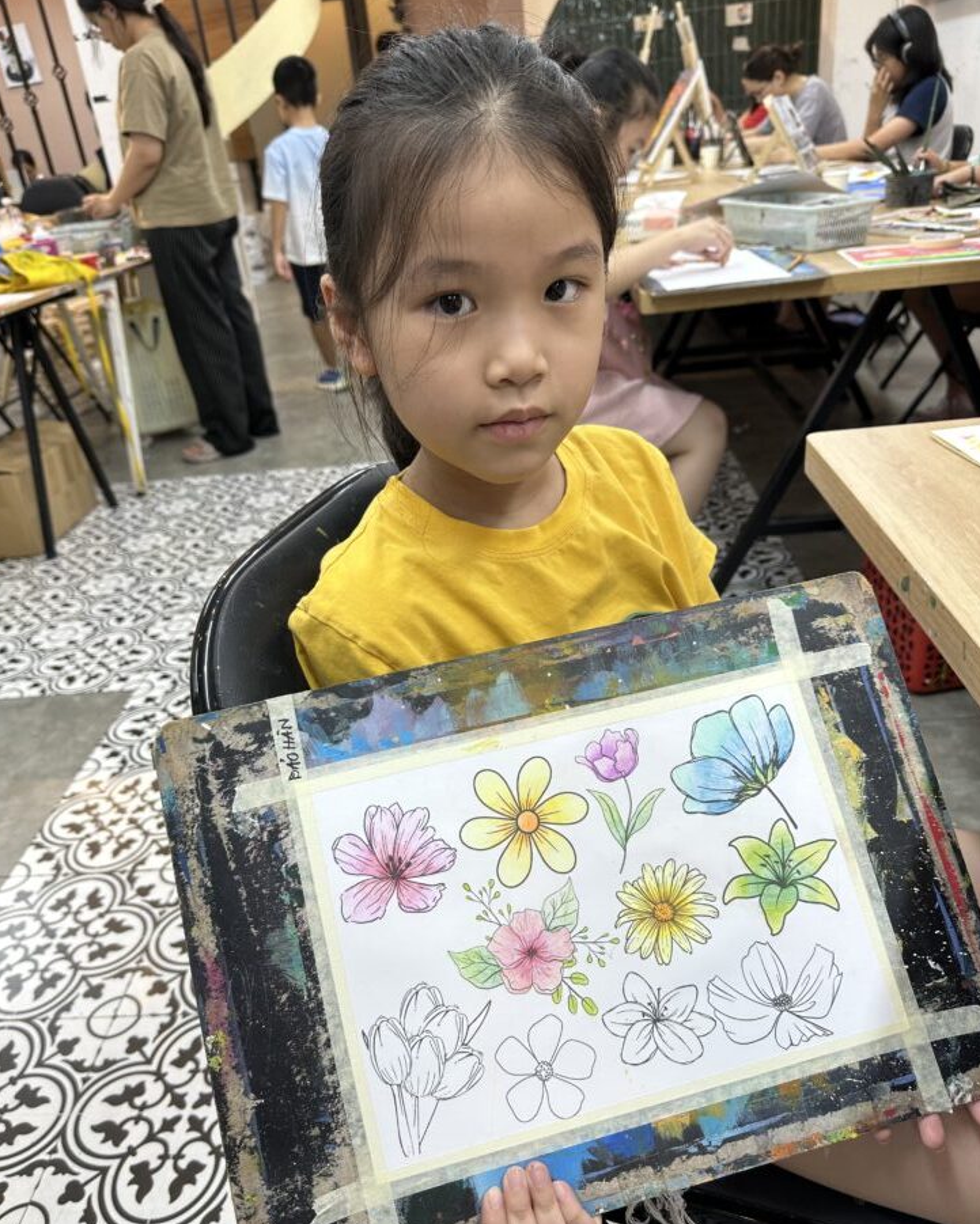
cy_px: 671
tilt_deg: -29.4
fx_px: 942
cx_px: 474
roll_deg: +6.9
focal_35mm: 26
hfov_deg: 54.9
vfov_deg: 65.9
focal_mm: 6.86
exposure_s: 1/100
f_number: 1.78
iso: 64
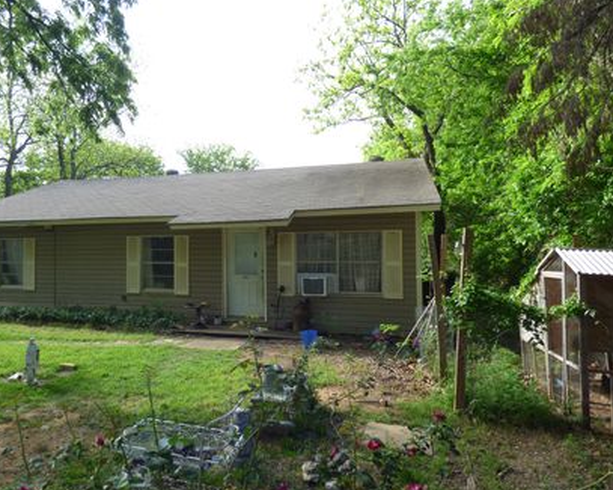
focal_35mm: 24
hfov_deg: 69.7
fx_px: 435
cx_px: 250
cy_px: 227
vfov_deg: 58.7
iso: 100
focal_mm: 3.59
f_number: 2.8
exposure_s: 1/400
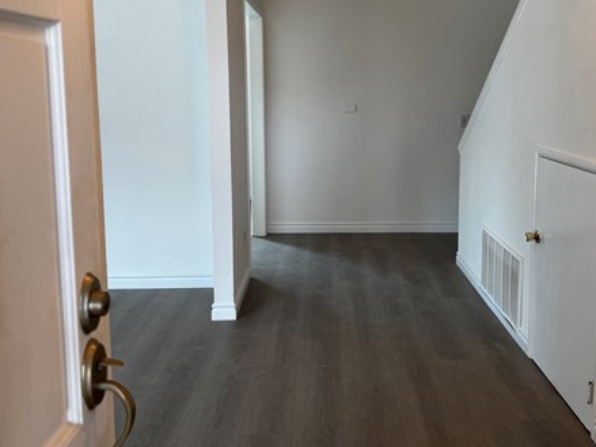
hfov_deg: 52.5
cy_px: 166
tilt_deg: -6.4
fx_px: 602
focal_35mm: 35
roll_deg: -0.7
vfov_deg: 40.4
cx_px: 337
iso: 100
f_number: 1.78
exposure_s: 1/120
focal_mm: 6.76
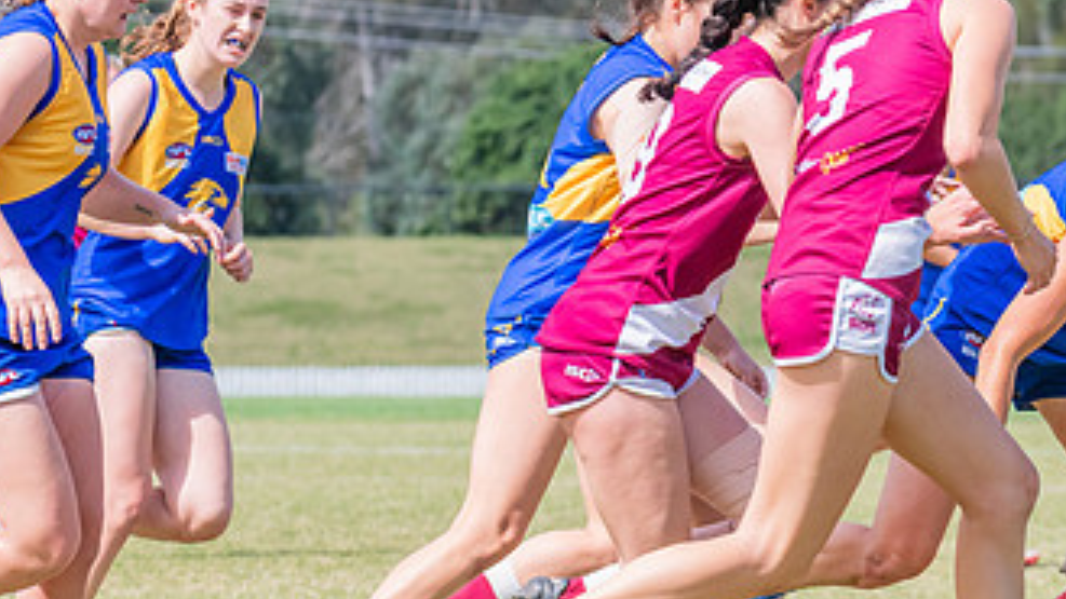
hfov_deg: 5.7
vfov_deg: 3.2
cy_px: 400
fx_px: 10712
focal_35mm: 379
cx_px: 911
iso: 800
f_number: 9
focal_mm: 170
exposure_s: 1/1250
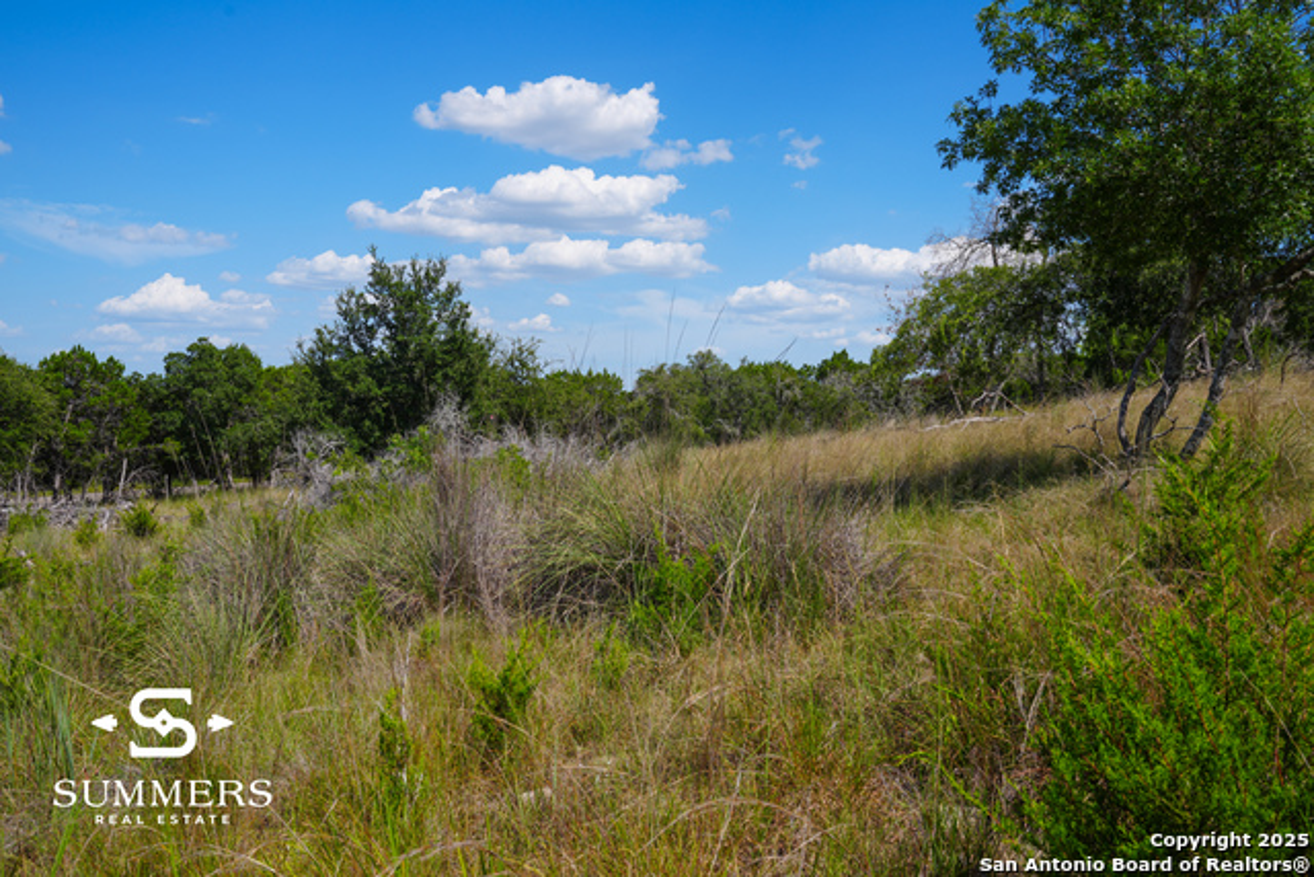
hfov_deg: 54.4
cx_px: 657
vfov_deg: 37.9
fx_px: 1278
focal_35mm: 35
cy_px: 438
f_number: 10
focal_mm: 35
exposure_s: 1/160
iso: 100
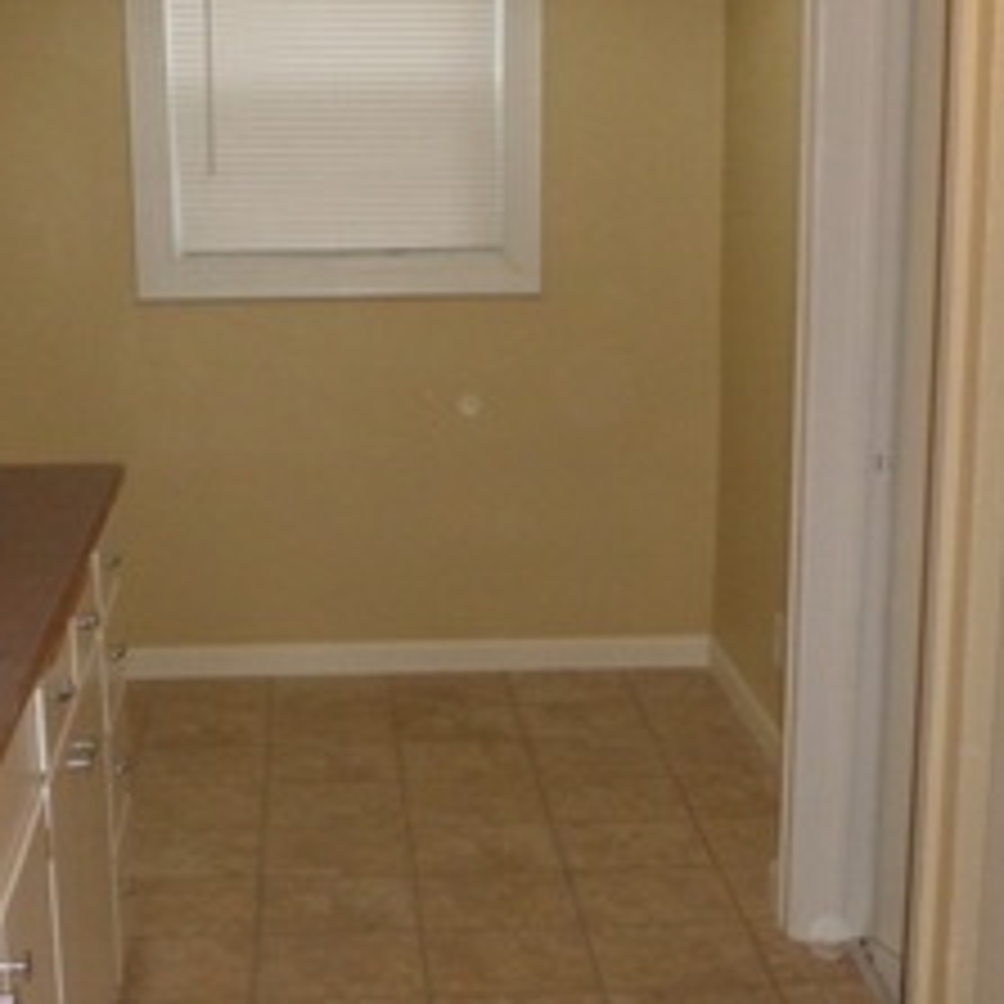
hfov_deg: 24.3
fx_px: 2330
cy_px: 756
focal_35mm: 71
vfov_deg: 24.1
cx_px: 468
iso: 160
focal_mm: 5
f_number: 3.5
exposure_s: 1/30
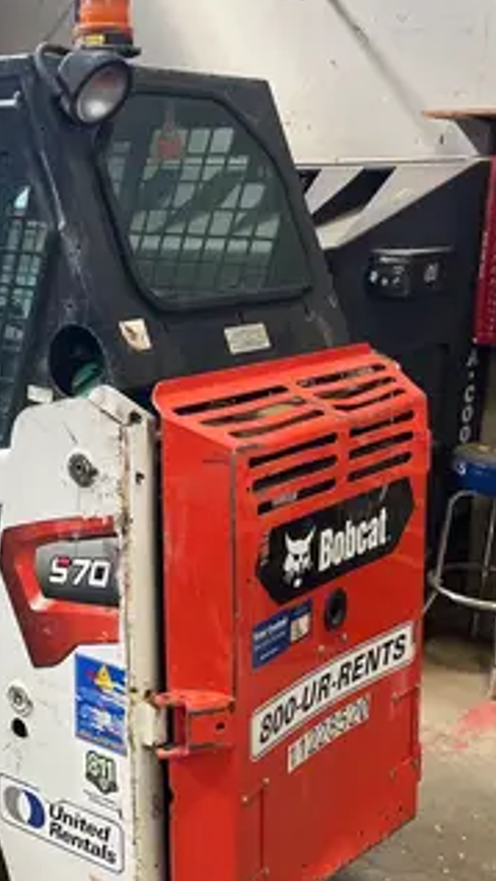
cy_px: 506
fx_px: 1145
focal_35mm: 49
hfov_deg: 23.5
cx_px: 11
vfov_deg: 42.0
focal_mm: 5.1
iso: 250
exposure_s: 1/60
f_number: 1.6
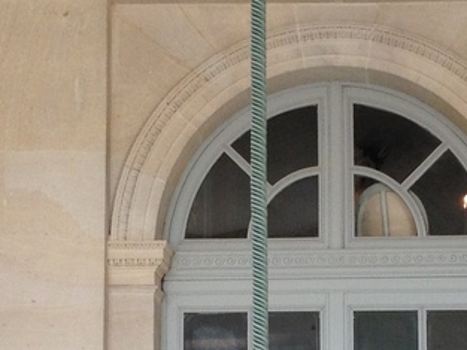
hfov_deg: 14.6
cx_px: 377
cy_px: 419
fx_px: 1808
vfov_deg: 10.9
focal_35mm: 134
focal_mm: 4.28
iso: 64
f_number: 2.4
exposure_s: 1/60
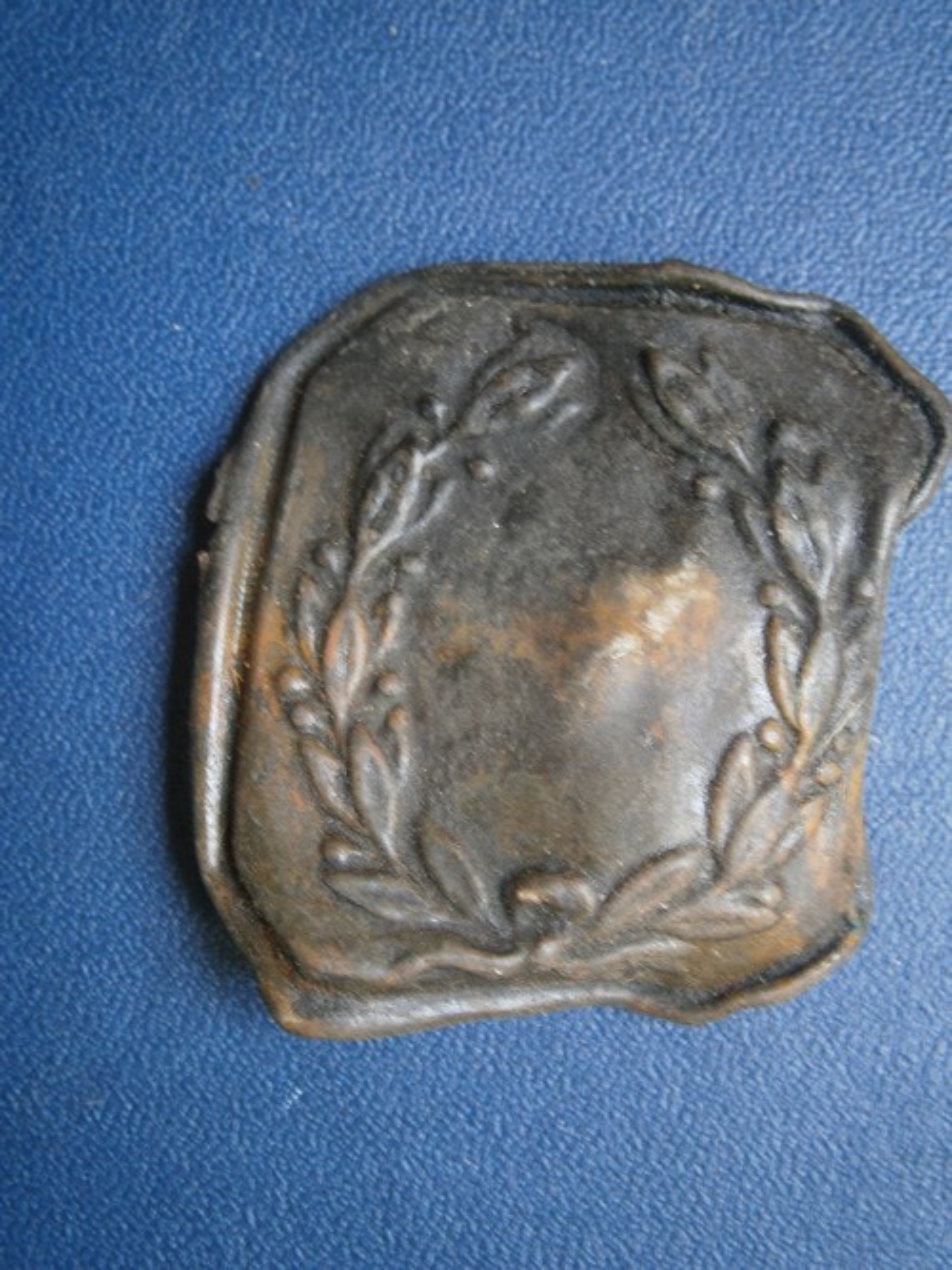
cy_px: 635
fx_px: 1724
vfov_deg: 40.4
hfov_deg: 30.9
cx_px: 476
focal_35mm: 47
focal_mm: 8.3
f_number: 3.4
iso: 125
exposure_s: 1/20
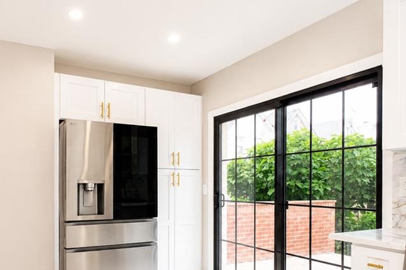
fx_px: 271
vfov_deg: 51.2
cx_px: 112
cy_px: 196
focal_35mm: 24
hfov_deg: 69.9
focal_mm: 10
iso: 1600
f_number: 9
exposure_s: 1/100
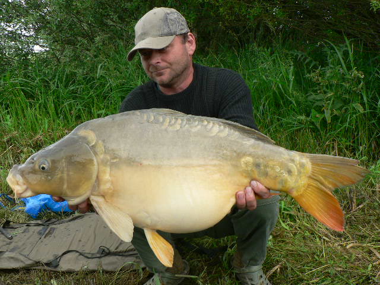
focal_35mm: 36
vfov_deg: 39.7
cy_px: 142
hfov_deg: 51.4
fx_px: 395
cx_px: 190
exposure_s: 1/80
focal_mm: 6
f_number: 4
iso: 80
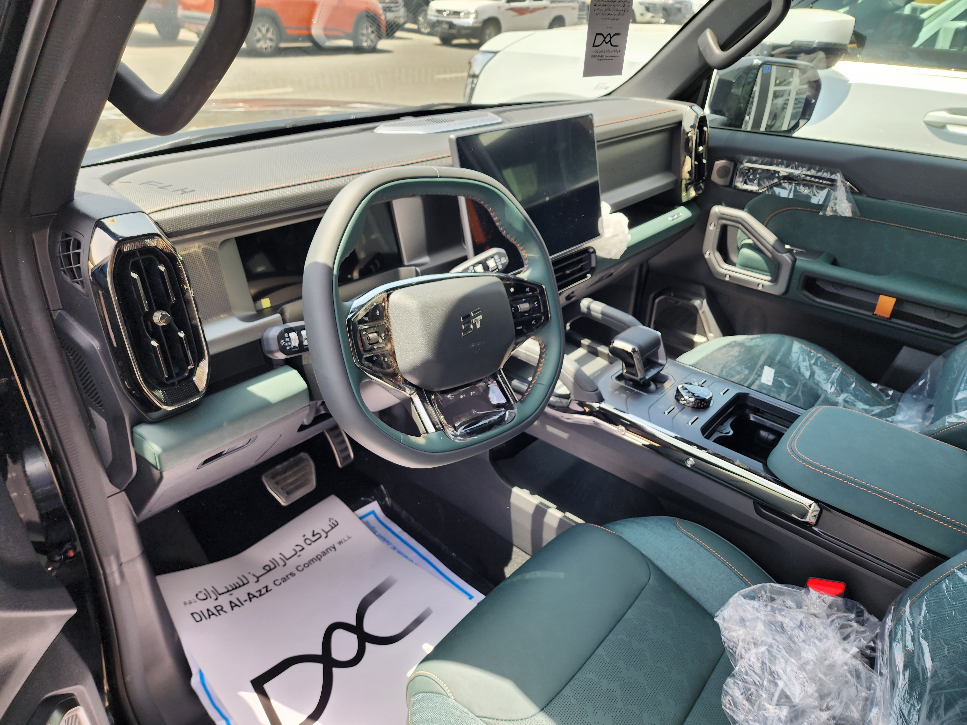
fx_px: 643
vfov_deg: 58.9
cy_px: 362
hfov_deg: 73.9
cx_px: 484
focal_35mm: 23
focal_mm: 6.4
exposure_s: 1/180
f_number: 1.8
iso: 25
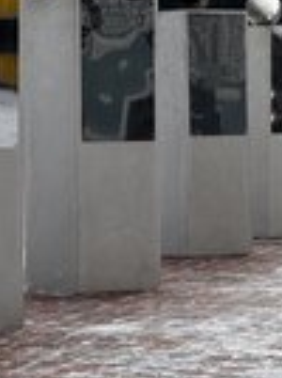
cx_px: 37
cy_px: 118
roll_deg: +0.4
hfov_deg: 6.4
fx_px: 2506
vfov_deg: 8.6
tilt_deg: +1.5
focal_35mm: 230
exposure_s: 1/523
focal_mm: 9
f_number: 2.8
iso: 25
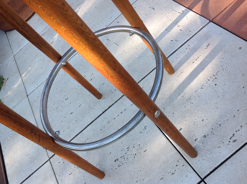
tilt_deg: -50.0
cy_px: 92
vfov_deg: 40.6
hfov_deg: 52.7
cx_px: 124
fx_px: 249
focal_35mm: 35
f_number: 2.4
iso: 50
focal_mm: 4.28
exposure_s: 1/347
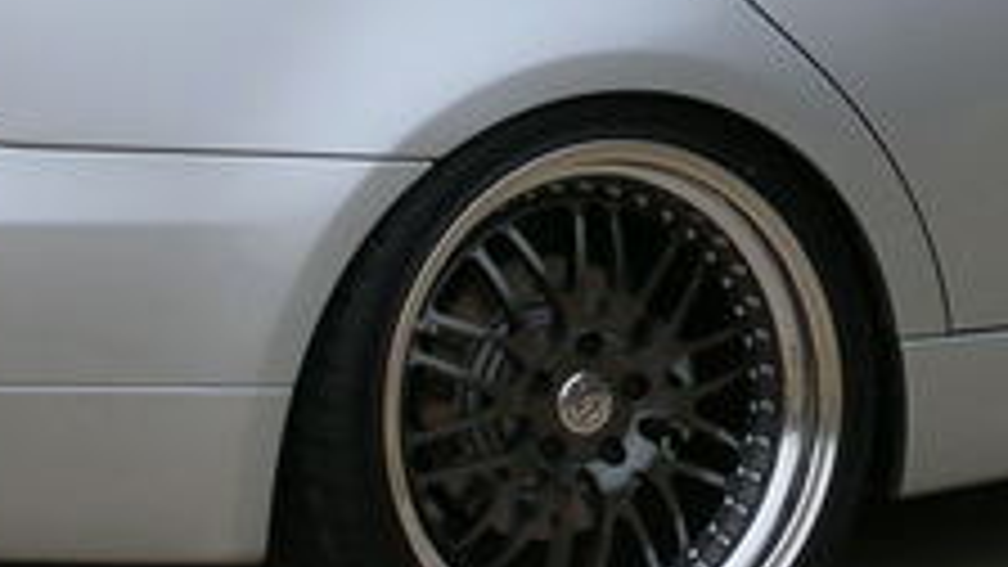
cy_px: 94
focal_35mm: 144
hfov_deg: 14.8
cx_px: 826
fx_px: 3849
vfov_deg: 8.4
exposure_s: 1/61.1
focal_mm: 5.8
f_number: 8.5
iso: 50
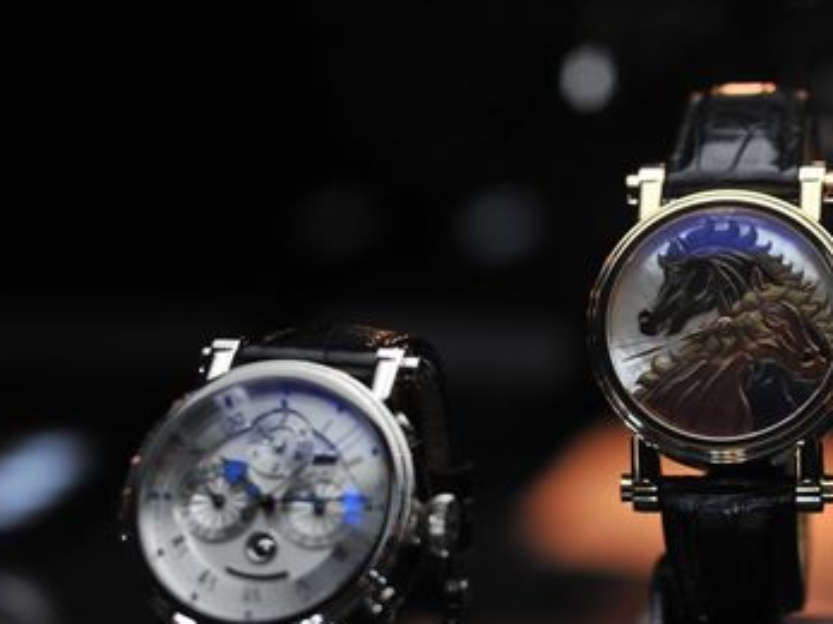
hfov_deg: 18.6
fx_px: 2502
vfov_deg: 14.2
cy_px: 355
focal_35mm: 104
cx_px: 717
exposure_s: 1/50
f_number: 3.2
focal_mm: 50
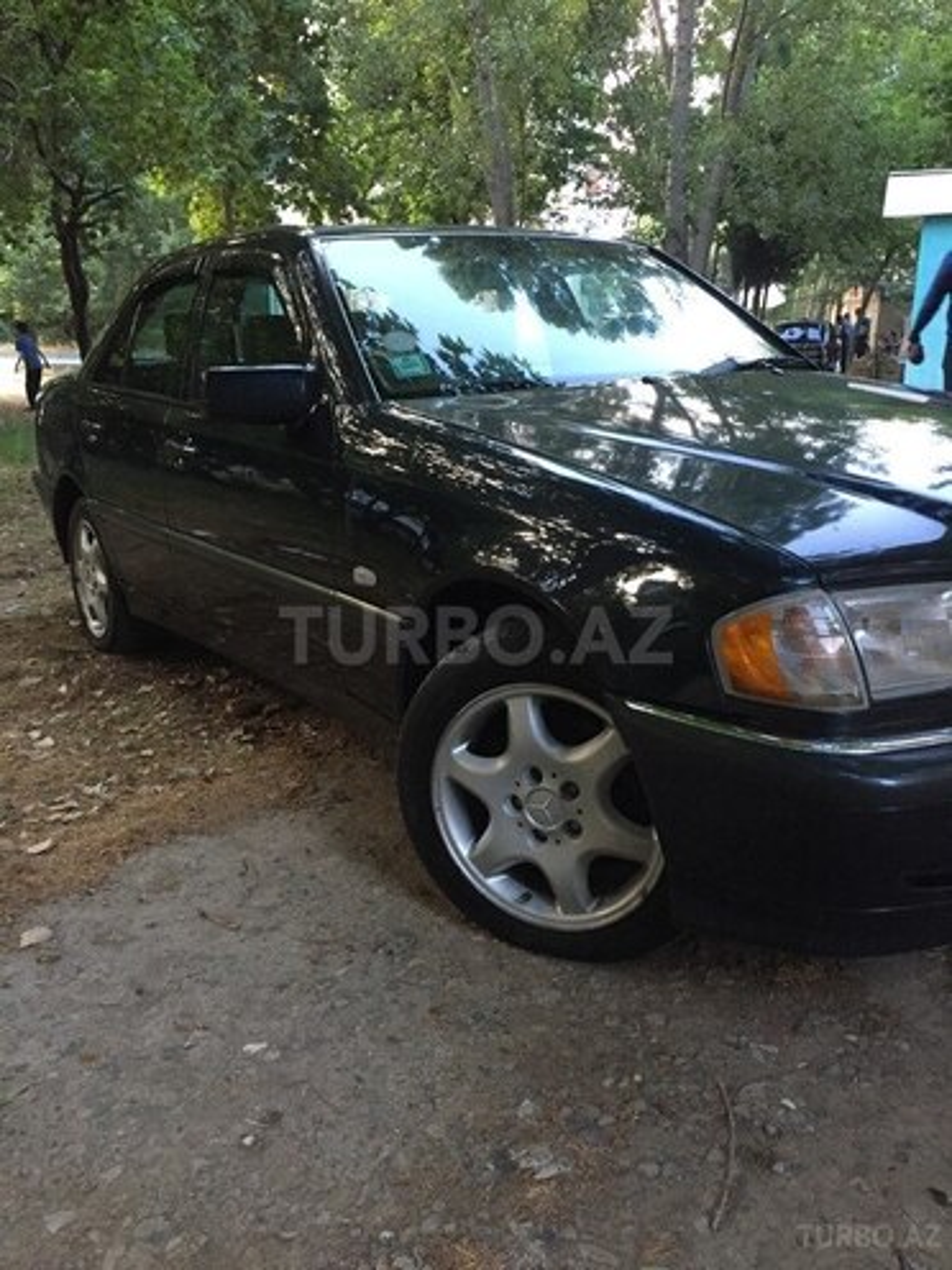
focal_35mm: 29
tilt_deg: -15.3
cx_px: 476
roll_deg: -0.1
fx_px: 1063
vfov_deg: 61.7
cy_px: 635
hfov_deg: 48.2
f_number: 2.2
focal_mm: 4.15
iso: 250
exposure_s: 1/25
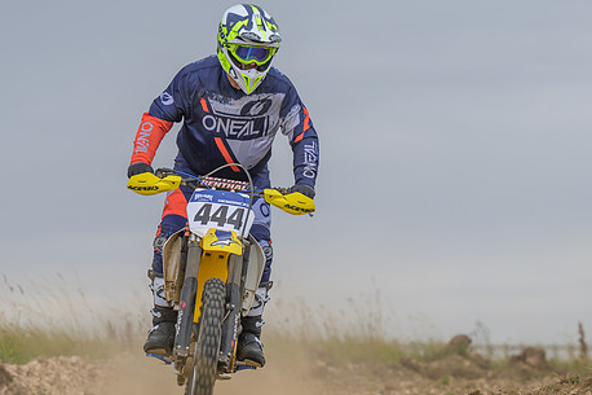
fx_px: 5145
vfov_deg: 4.4
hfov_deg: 6.6
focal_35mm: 313
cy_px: 229
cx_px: 273
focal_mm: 145
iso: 64
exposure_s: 1/320
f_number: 4
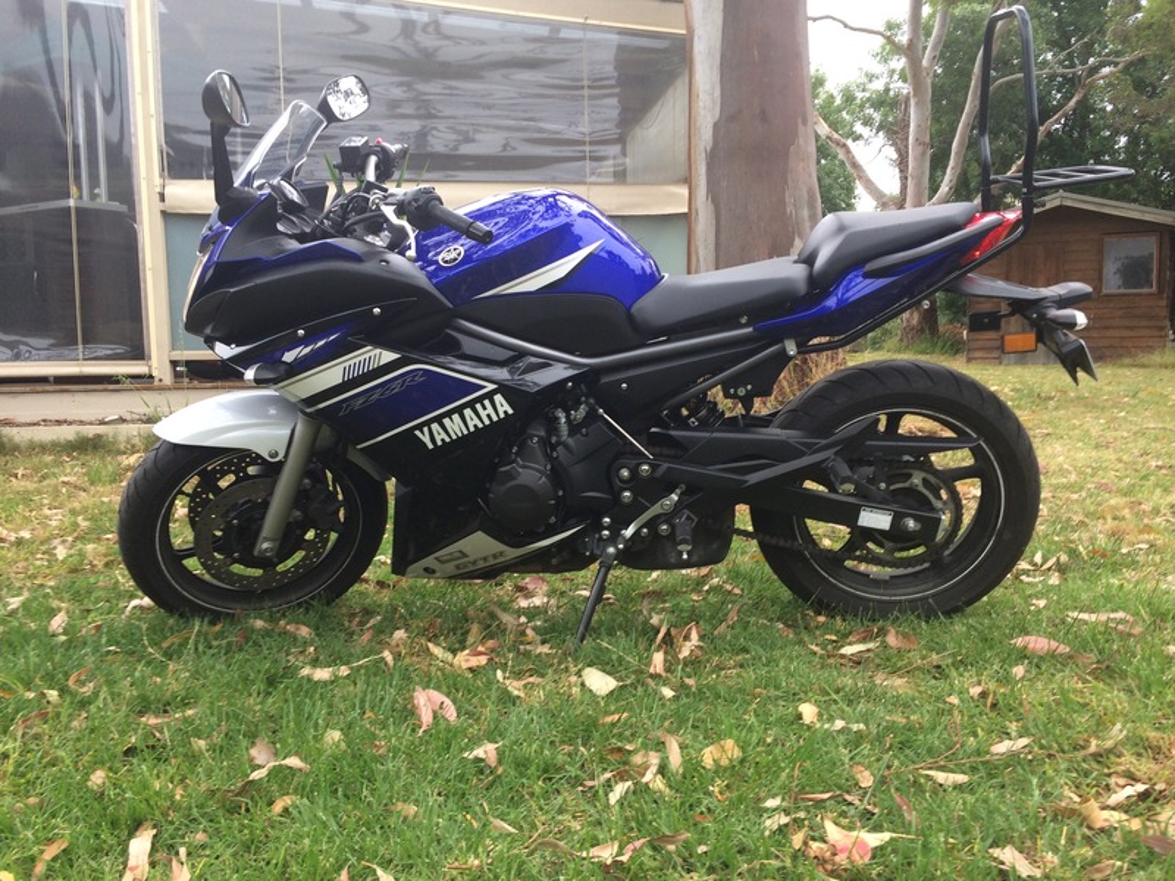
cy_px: 440
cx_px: 588
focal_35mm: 29
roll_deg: +1.2
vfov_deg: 48.2
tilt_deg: -4.3
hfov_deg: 61.7
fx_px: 984
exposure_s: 1/100
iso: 64
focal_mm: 4.15
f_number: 2.2
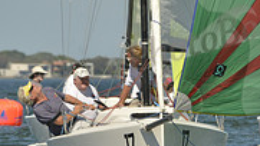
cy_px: 89
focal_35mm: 1212
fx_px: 8359
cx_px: 405
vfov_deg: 1.0
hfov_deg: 1.8
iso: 280
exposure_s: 1/1000
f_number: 10
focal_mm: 360
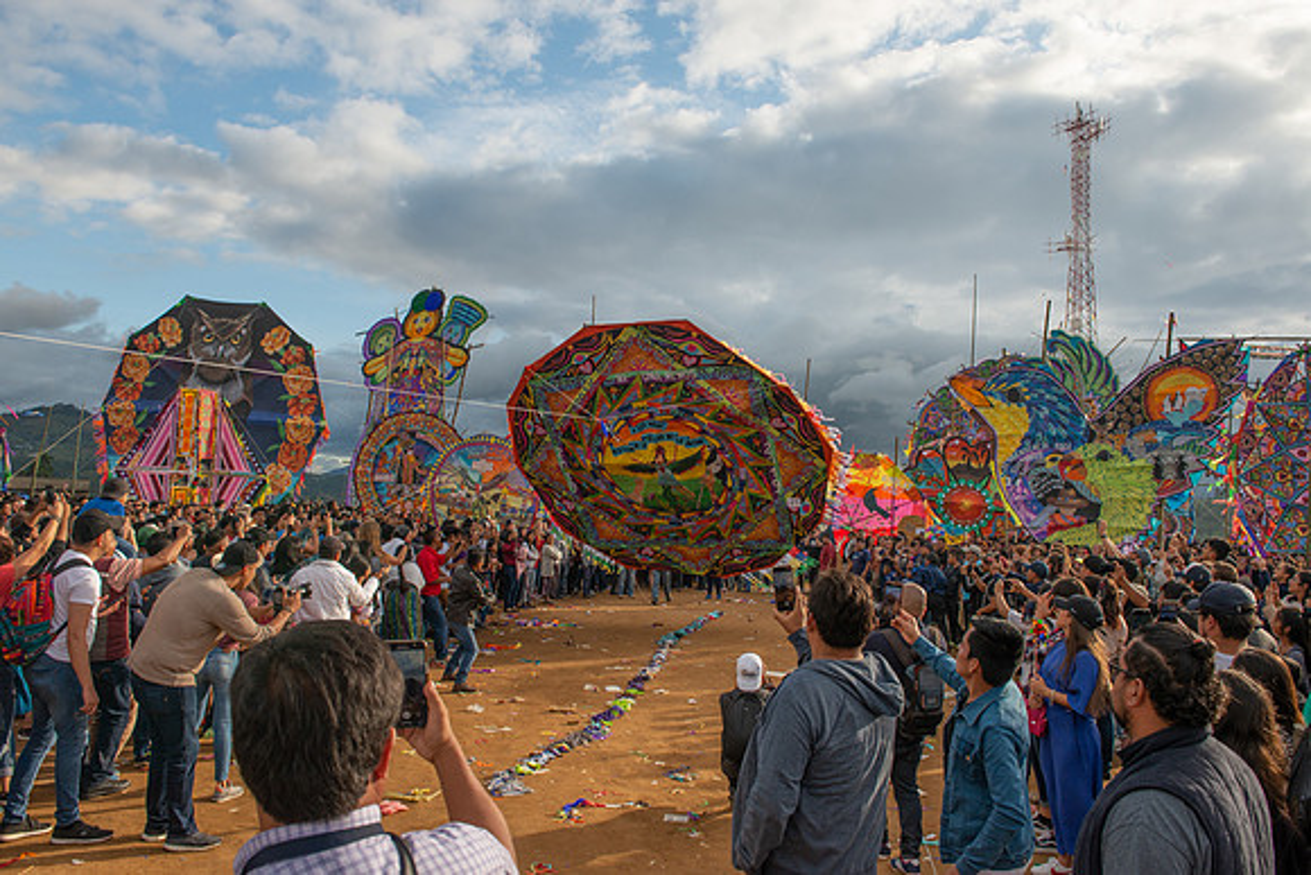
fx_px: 874
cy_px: 438
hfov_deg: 73.7
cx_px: 656
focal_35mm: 24
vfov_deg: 53.2
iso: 320
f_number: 7.1
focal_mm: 24
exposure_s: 1/500
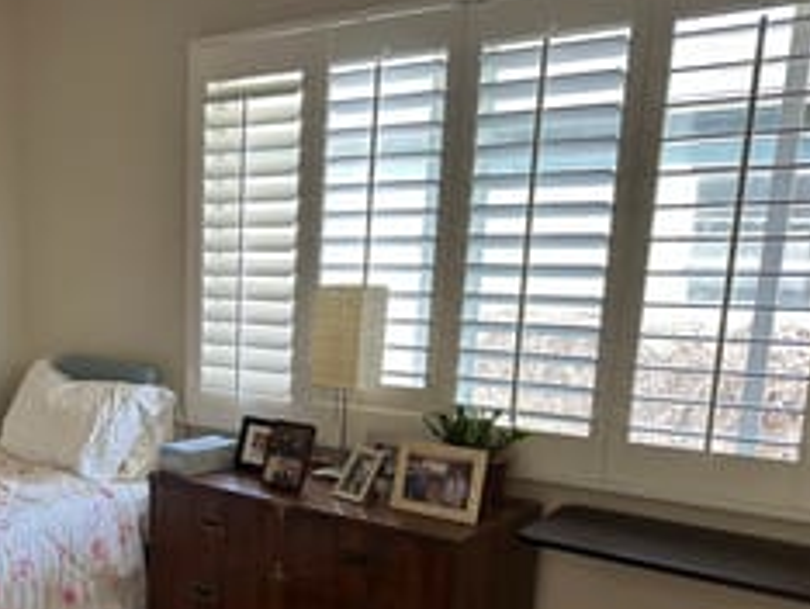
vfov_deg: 34.4
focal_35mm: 41
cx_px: 145
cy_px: 464
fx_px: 960
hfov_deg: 43.3
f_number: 1.78
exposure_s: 1/121
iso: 125
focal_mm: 6.86
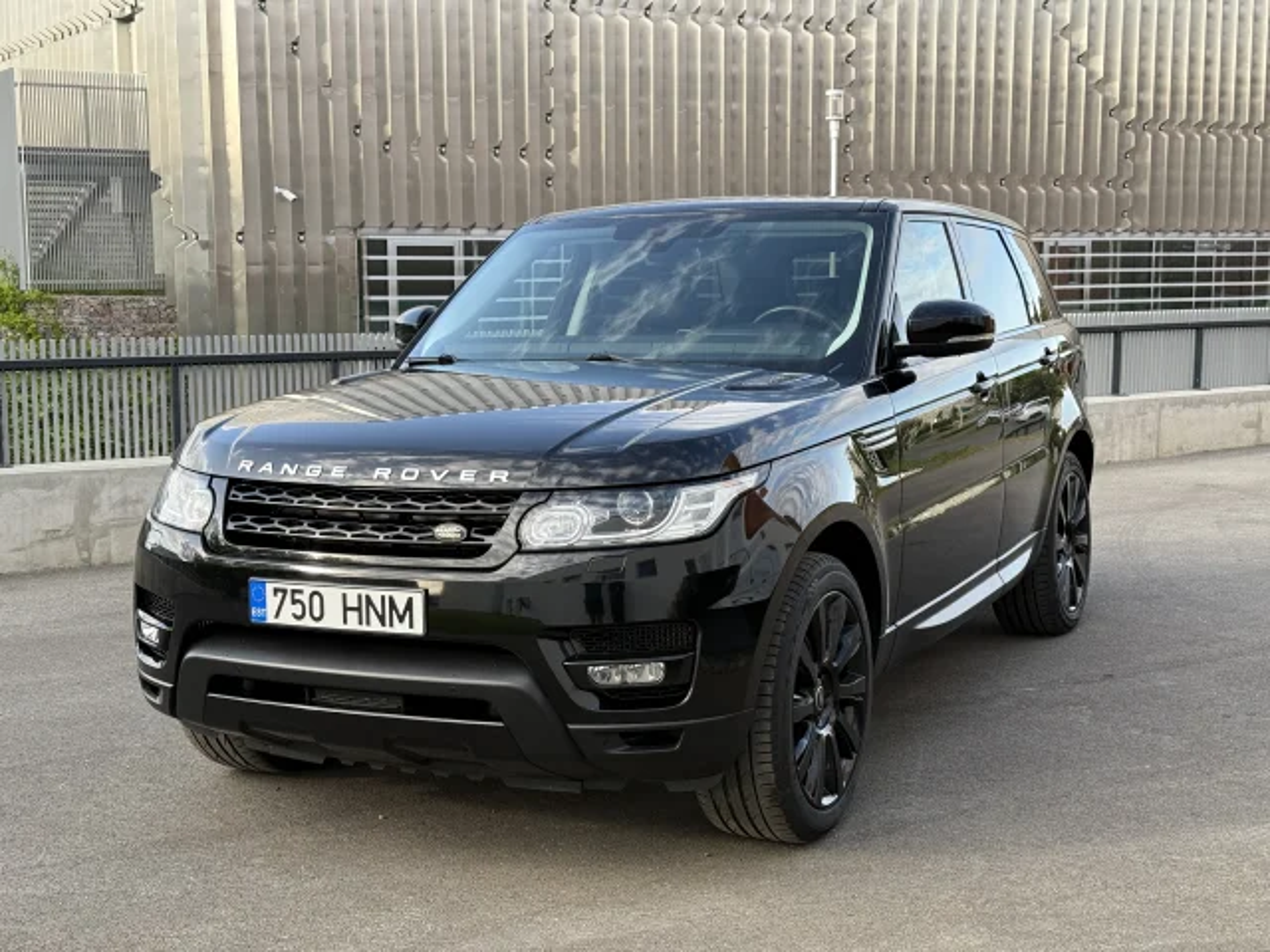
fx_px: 1761
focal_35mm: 48
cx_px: 635
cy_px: 476
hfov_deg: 39.7
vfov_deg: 30.3
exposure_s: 1/493
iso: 64
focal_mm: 6.76
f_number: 1.78
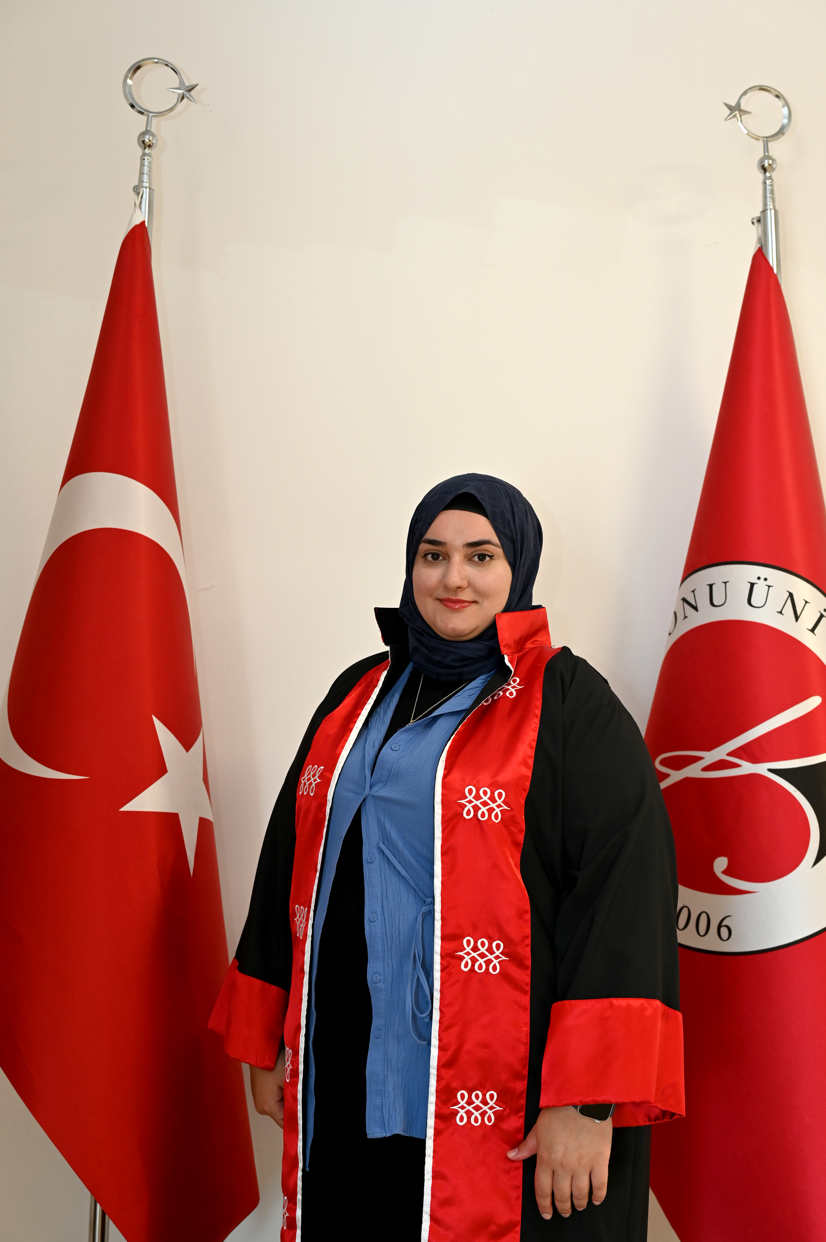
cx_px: 413
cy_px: 621
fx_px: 1723
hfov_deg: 27.0
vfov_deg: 39.6
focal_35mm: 50
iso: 450
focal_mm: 50
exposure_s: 1/60
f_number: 4
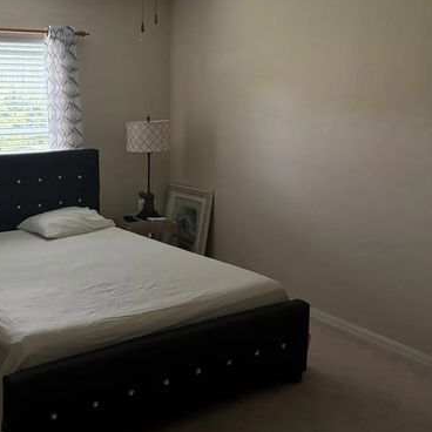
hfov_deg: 40.6
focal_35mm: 40
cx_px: 104
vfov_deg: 41.7
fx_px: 565
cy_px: 176
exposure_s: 1/30
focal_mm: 5.96
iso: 640
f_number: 1.6
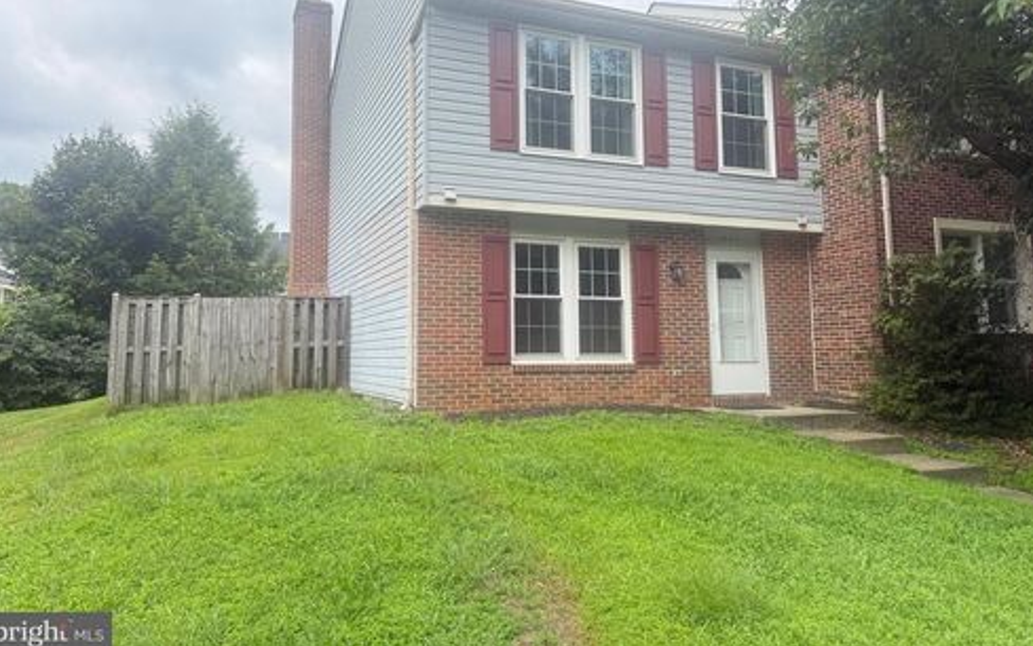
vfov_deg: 47.4
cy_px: 259
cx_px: 511
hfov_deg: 70.4
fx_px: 732
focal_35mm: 26
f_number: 1.78
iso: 100
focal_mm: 6.76
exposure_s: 1/898
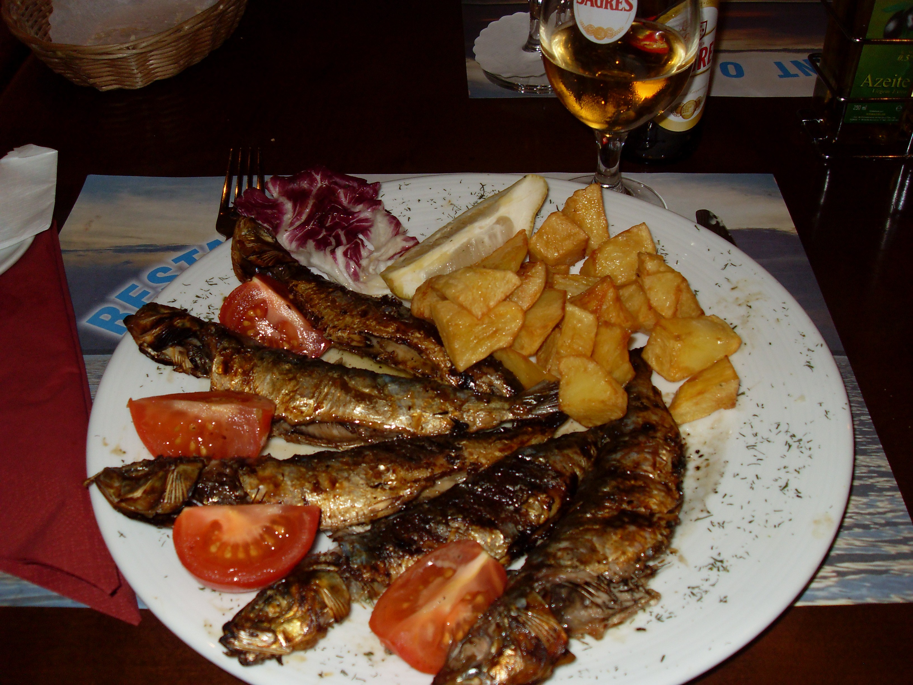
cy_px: 342
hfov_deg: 52.6
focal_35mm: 35
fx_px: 923
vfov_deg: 40.7
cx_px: 456
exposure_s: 1/45
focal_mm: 6.3
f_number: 2.8
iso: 100
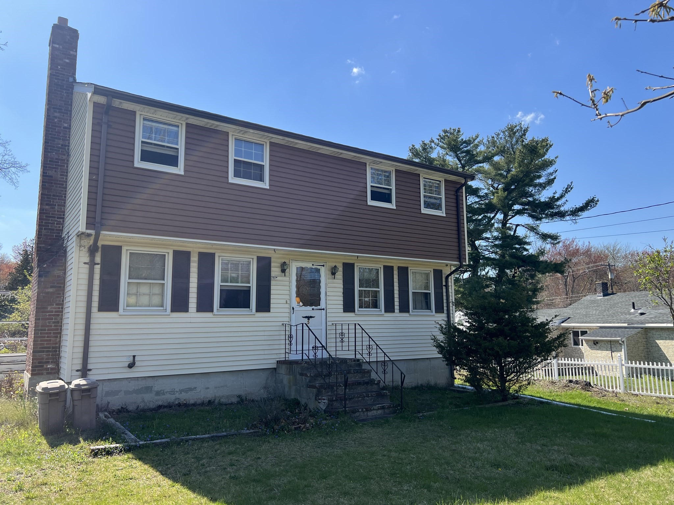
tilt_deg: +8.7
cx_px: 337
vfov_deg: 53.1
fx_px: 506
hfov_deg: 67.3
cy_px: 252
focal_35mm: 26
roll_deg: +1.4
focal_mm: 5.7
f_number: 1.5
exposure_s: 1/2632
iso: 50
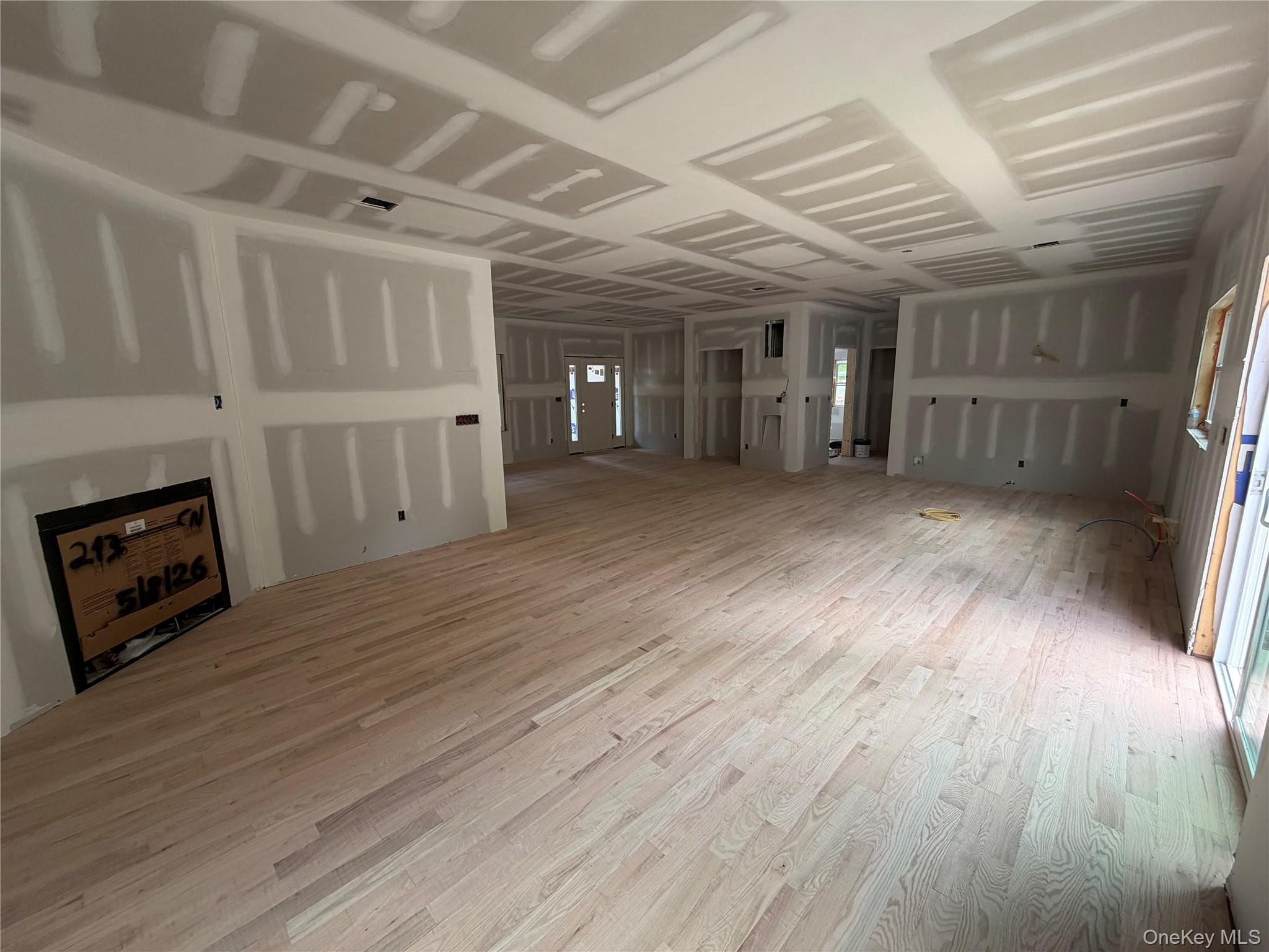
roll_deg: +1.5
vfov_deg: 85.7
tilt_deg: -10.2
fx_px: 513
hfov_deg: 102.1
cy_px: 476
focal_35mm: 14
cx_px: 634
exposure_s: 1/121
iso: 100
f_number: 2.2
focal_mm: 2.22
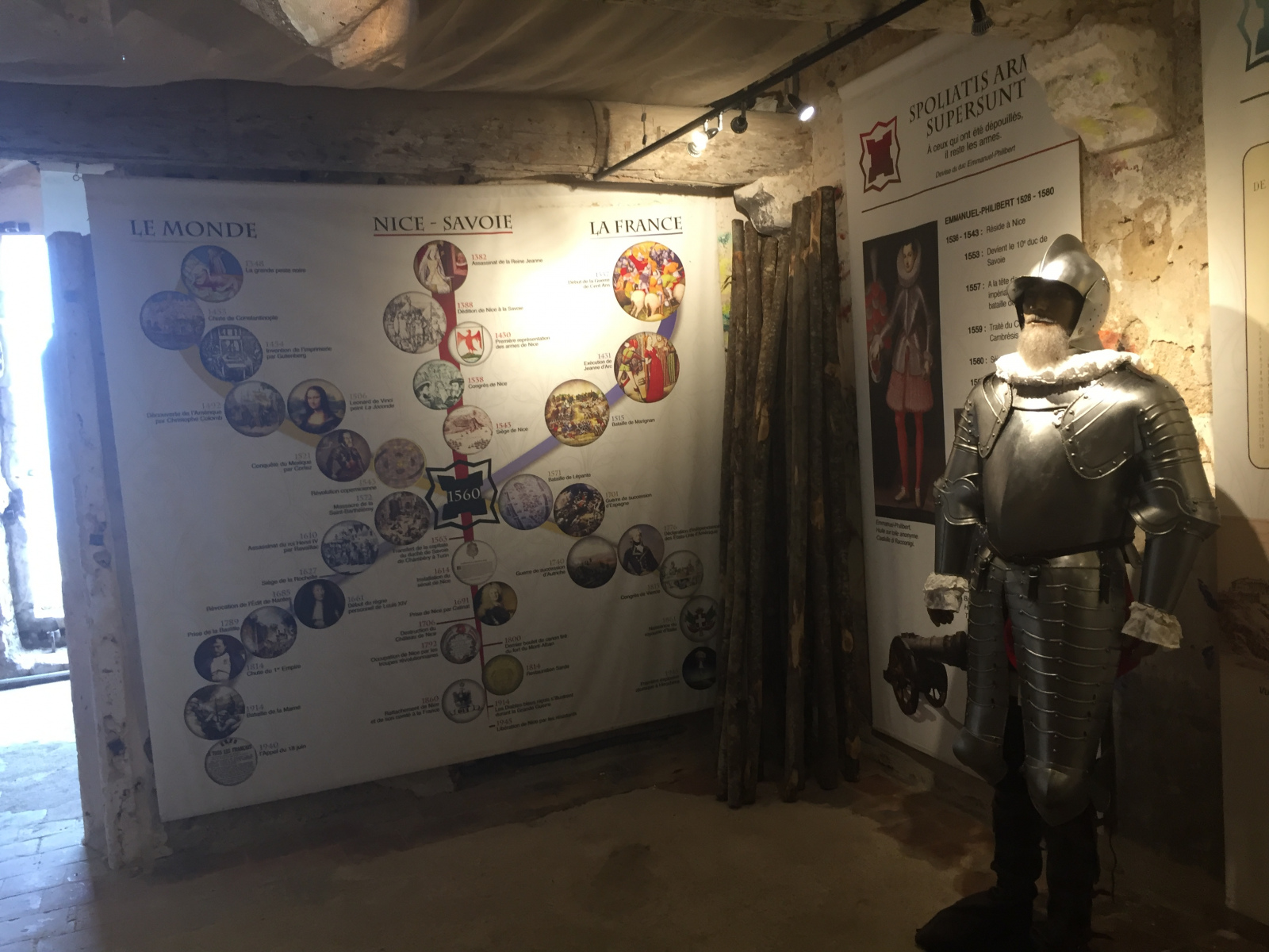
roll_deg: +2.5
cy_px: 476
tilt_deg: -3.5
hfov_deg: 61.7
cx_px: 634
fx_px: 1063
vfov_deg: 48.2
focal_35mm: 29
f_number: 2.2
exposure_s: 1/33
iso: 80
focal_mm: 4.15
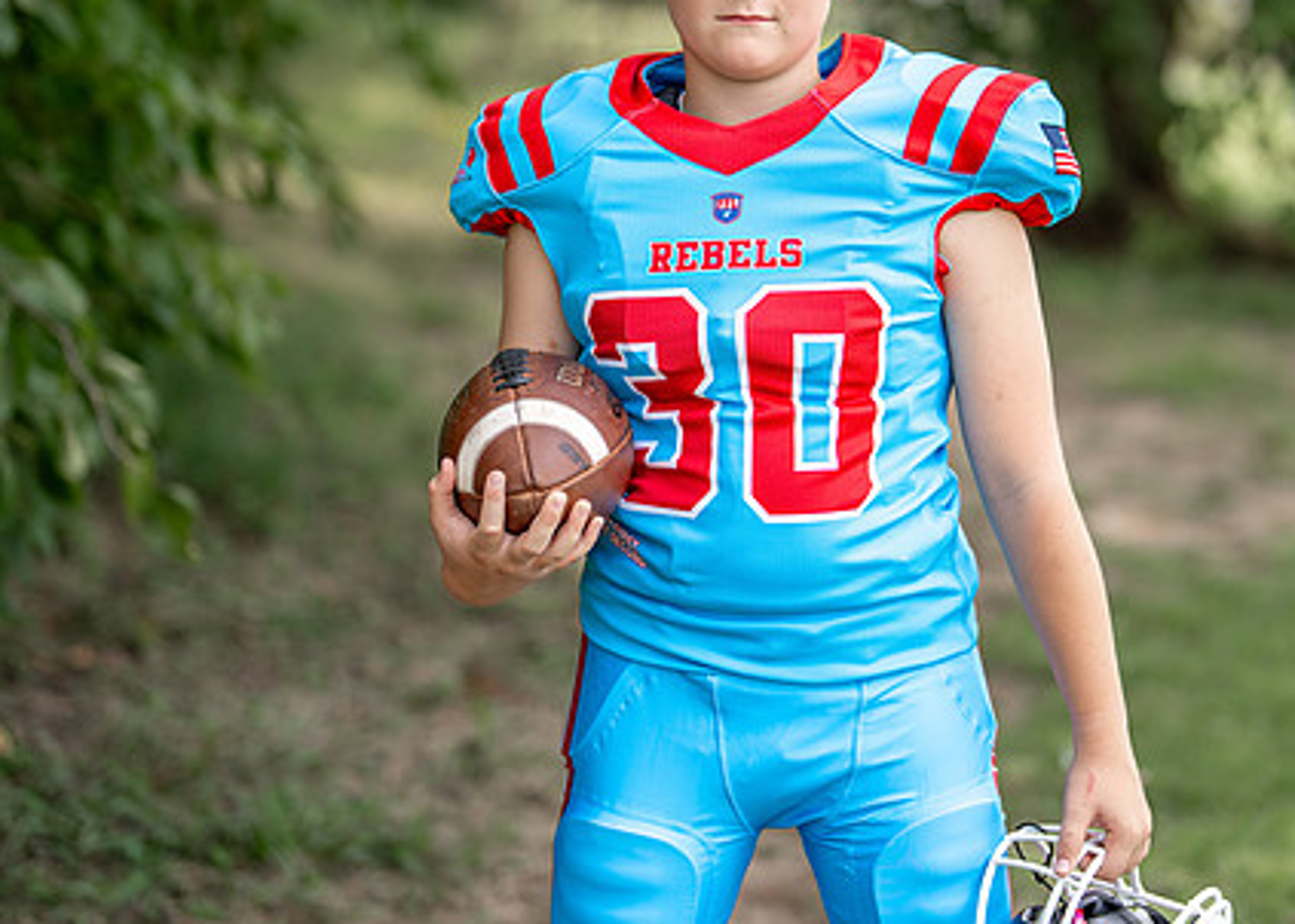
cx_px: 790
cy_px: 238
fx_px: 3199
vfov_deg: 16.4
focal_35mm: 87
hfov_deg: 22.8
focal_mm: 50
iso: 100
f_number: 1.2
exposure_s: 1/2000
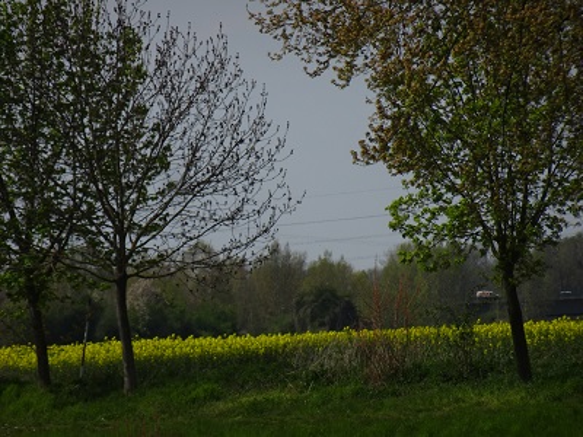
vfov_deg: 3.3
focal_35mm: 453
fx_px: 7629
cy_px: 218
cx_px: 292
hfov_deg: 4.4
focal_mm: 77.35
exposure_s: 1/800
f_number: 6.3
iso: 80
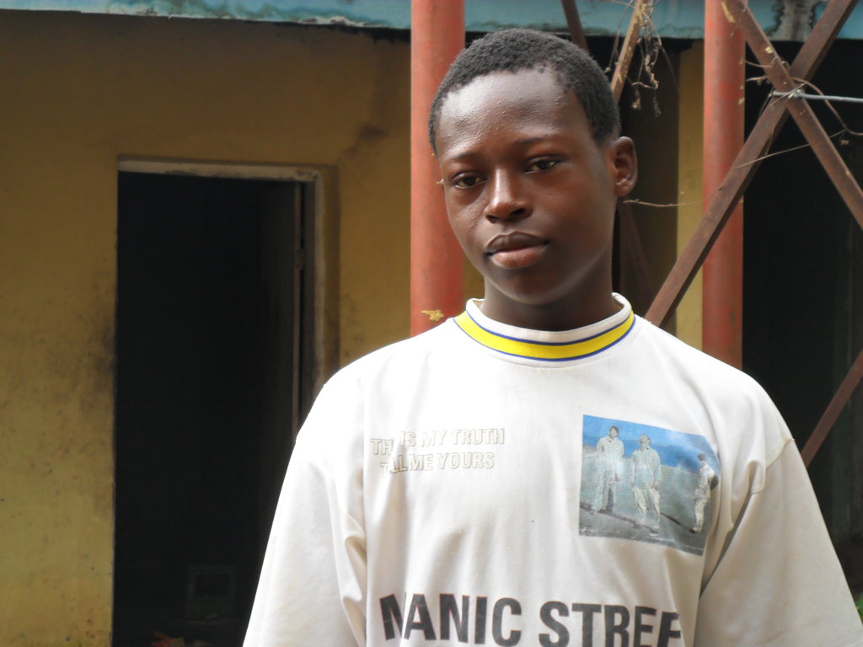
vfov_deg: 17.2
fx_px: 2144
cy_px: 324
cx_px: 432
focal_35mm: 86
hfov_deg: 22.8
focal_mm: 15.4
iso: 100
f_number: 4.3
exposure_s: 1/90
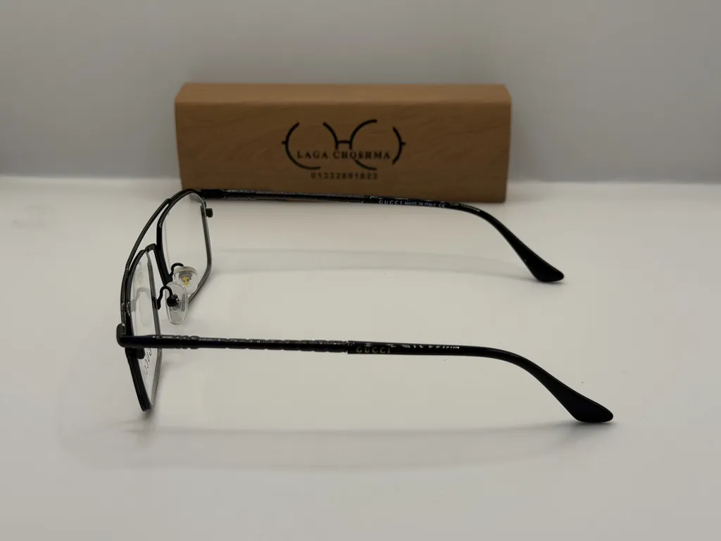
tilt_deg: -23.0
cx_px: 360
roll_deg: +0.7
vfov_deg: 30.3
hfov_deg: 39.7
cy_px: 270
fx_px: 1000
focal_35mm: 48
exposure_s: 1/615
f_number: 1.78
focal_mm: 6.76
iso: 64
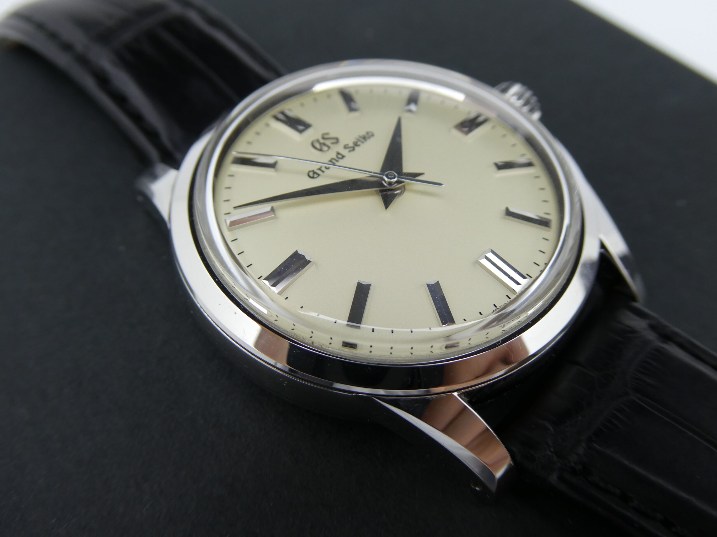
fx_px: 642
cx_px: 358
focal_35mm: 31
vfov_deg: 45.4
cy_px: 268
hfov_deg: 58.4
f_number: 3.5
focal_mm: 5.4
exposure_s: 1/80
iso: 80
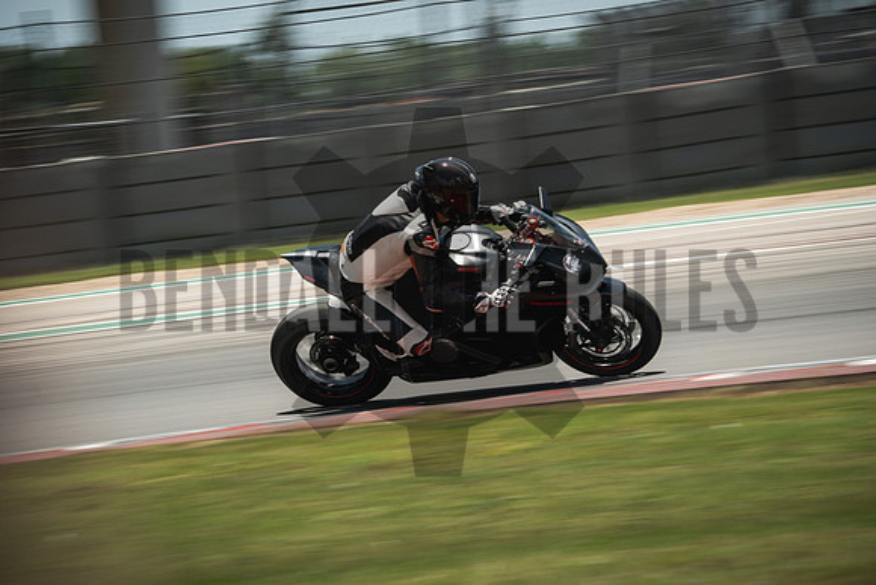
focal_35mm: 317
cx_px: 438
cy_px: 292
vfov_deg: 4.3
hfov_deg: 6.5
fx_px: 7715
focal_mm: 211
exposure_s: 1/160
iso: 160
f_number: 11
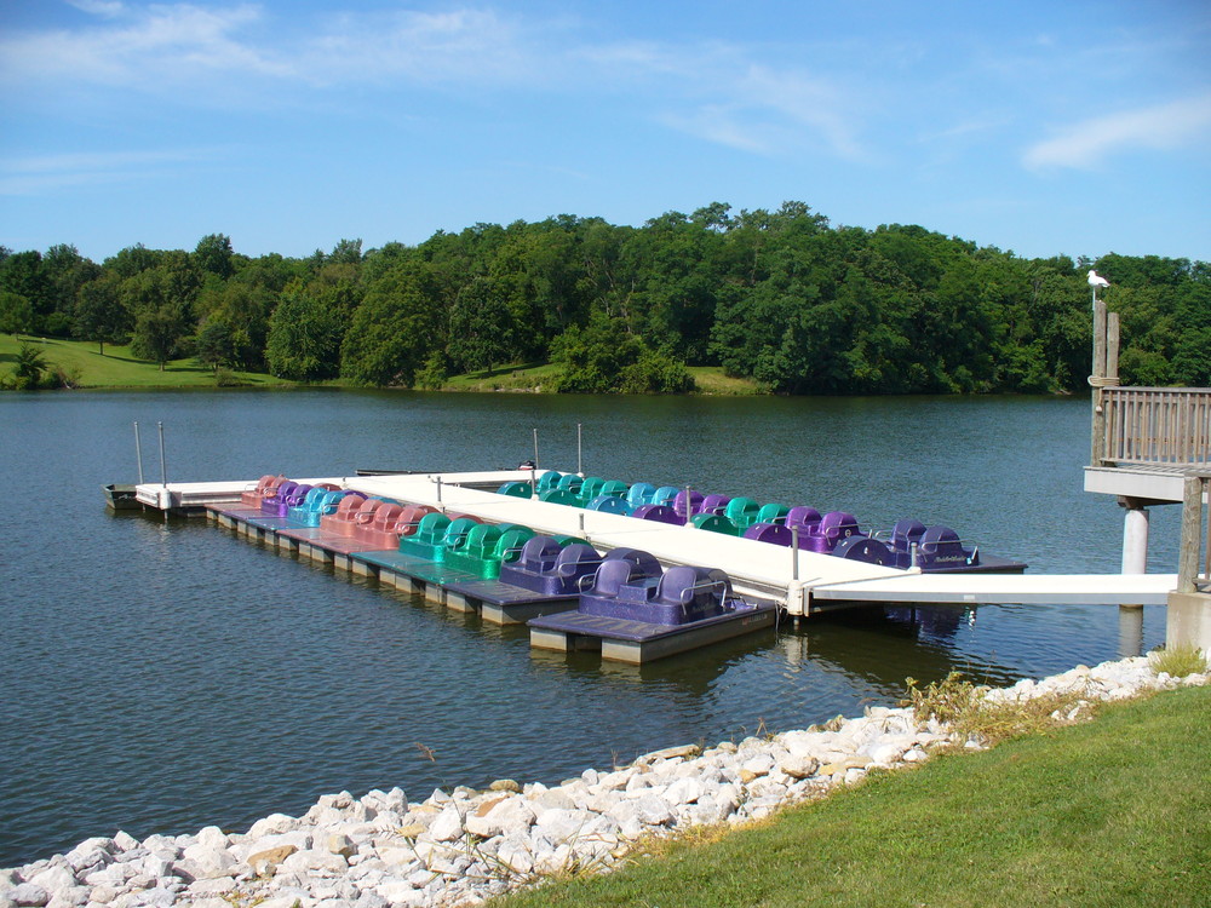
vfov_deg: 38.7
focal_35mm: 37
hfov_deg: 50.1
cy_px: 454
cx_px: 606
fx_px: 1294
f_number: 5.6
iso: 80
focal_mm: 6.1
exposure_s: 1/320
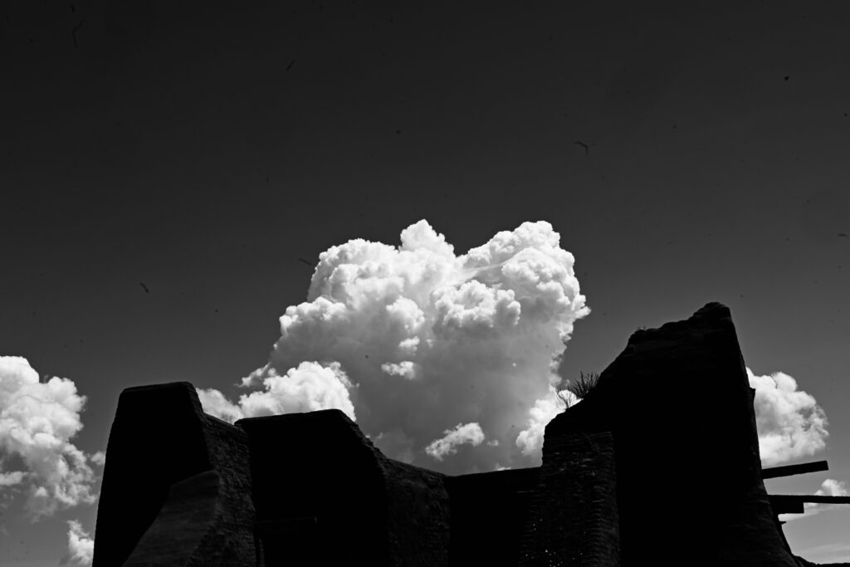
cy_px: 284
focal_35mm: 70
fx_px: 1653
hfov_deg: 28.8
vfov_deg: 19.5
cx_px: 425
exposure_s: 1/160
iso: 160
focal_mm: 70
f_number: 22
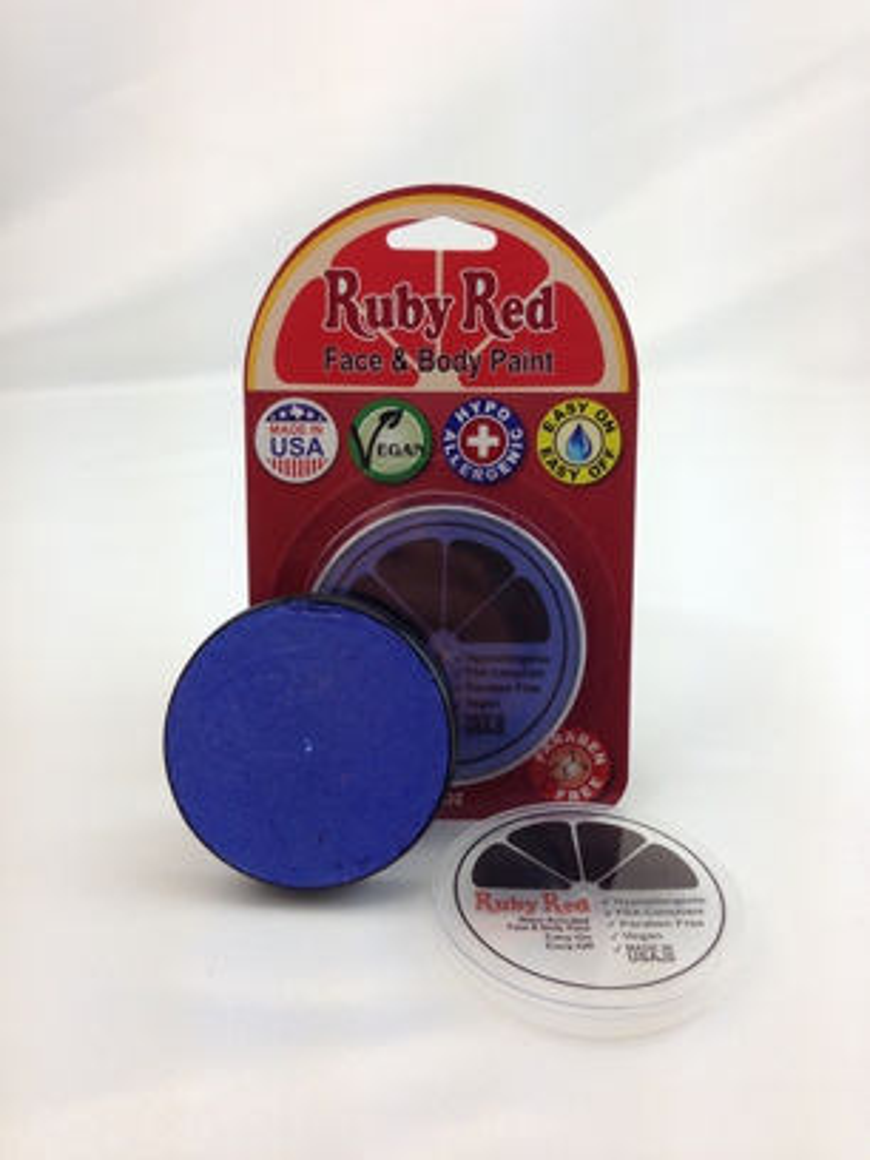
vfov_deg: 55.4
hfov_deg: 42.9
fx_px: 1106
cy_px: 580
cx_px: 435
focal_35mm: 33
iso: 50
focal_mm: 4.12
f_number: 2.4
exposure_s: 1/171
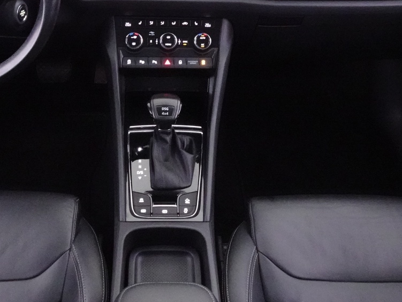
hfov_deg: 41.1
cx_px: 163
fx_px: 534
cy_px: 91
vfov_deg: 31.2
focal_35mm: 46
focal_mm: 4.25
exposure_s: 1/8
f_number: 3.5
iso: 1600
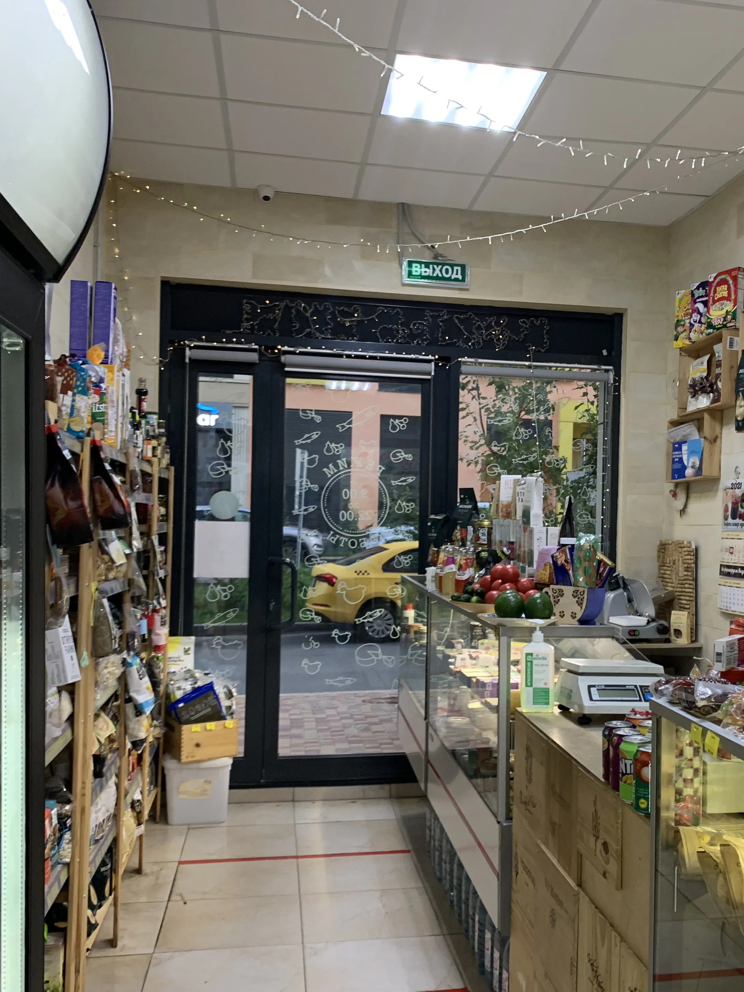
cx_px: 524
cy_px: 503
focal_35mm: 36
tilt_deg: +0.8
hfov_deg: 39.0
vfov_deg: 51.4
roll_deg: -1.4
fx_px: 1032
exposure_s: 1/50
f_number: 1.8
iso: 125
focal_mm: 4.25
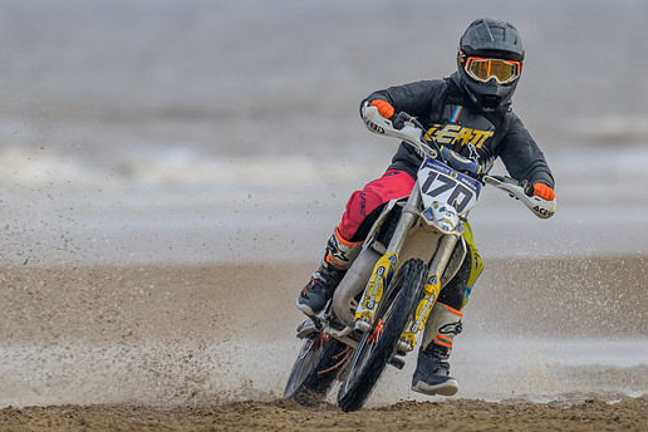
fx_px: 23542
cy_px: 224
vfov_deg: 1.1
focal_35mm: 1308
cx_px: 365
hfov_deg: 1.6
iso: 220
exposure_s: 1/500
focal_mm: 600
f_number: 6.3
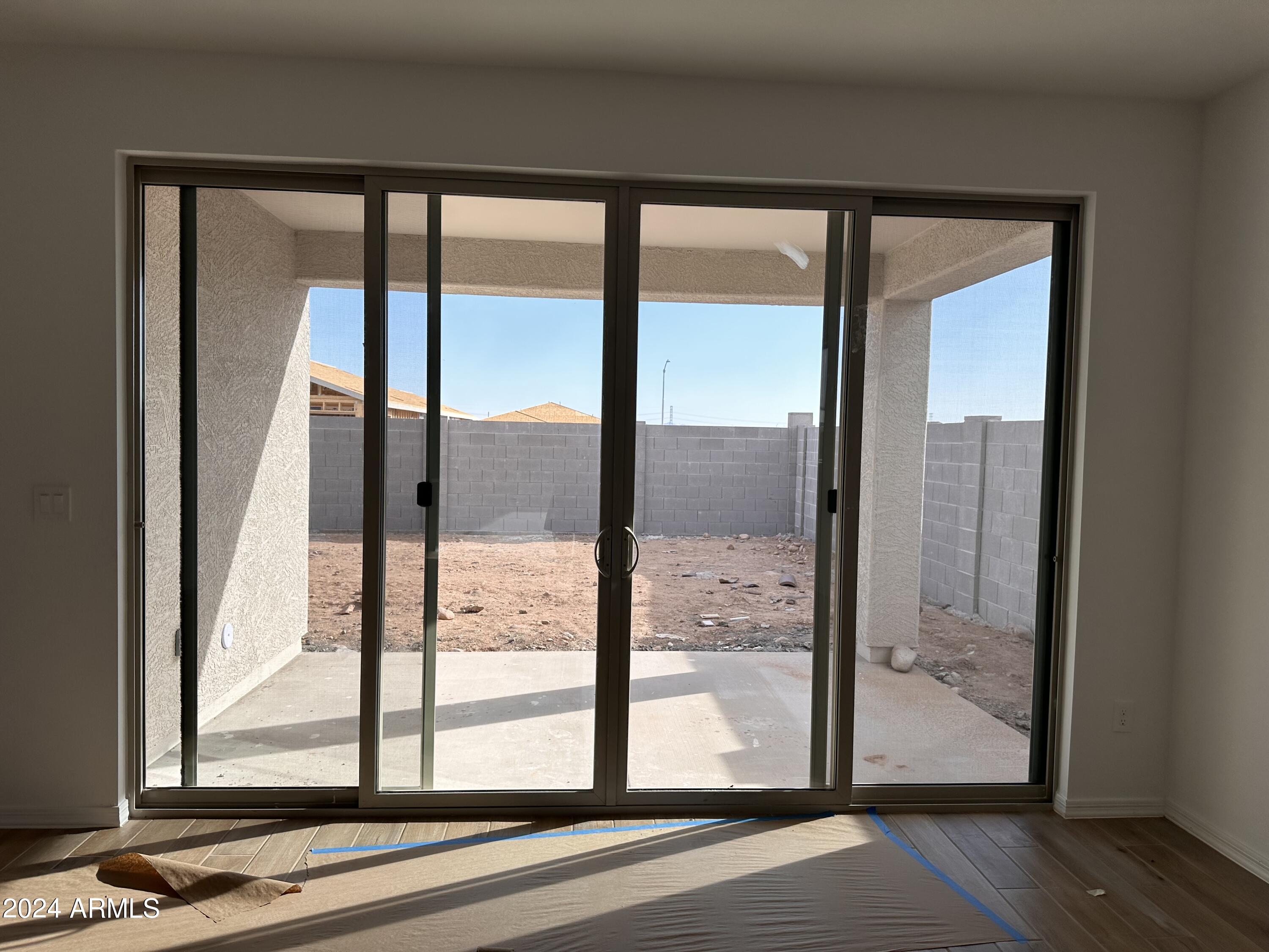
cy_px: 476
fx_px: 880
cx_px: 634
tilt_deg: -2.7
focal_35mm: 24
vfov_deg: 56.8
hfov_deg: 71.6
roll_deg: -1.1
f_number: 1.78
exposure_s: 1/1473
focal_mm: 6.86
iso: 80
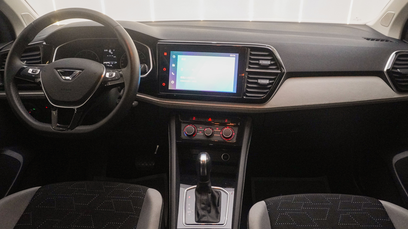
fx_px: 281
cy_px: 125
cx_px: 209
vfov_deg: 44.3
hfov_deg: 71.9
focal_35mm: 26
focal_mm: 16
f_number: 6.3
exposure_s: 1/80
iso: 6400
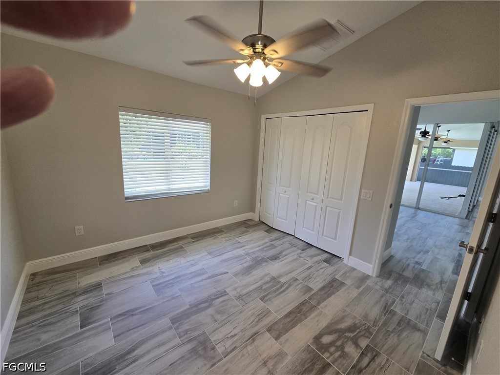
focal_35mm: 13
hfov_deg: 106.2
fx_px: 188
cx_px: 250
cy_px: 188
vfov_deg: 89.9
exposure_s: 1/120
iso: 80
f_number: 2.2
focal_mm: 2.2
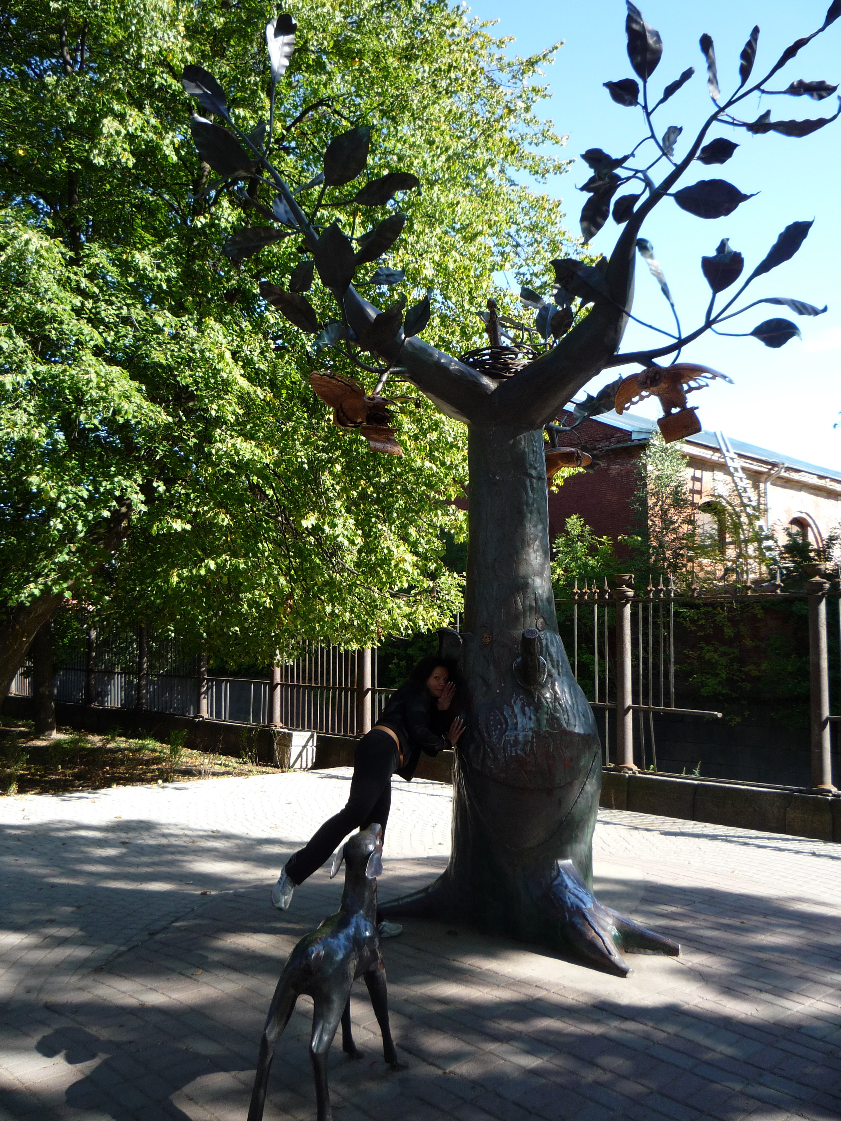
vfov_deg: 60.0
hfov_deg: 46.8
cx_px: 420
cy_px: 560
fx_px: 972
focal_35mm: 30
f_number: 4
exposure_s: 1/160
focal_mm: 5.2
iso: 100
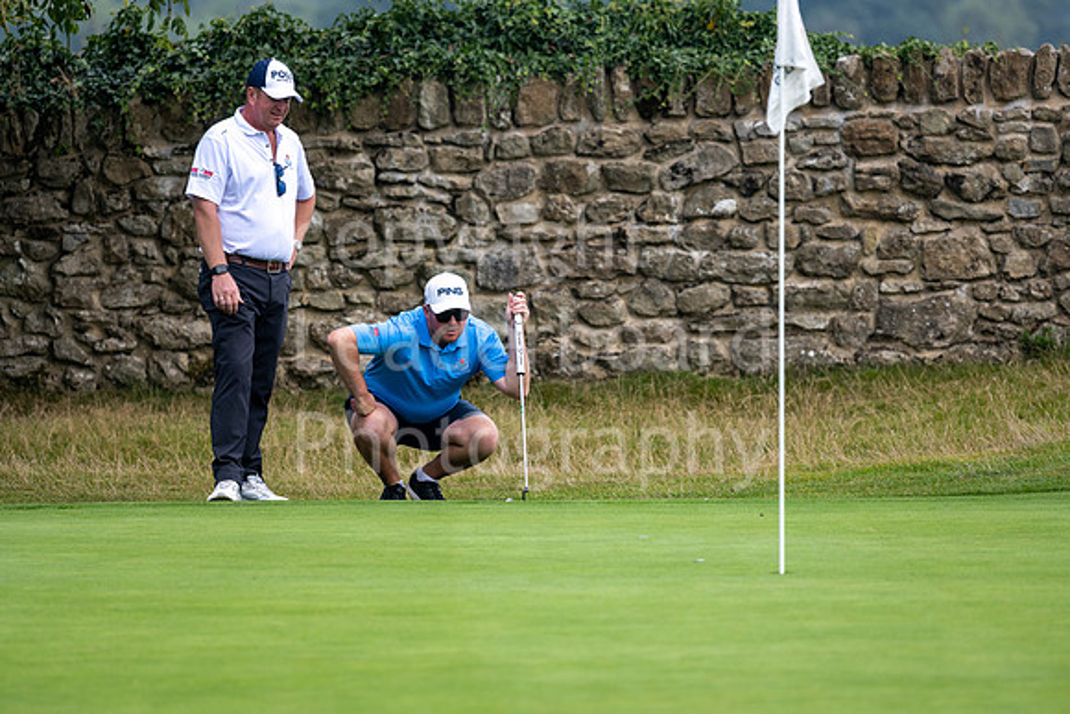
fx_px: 8918
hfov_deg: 6.9
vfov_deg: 4.6
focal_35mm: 300
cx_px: 535
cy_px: 357
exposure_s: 1/640
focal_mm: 300
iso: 250
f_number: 5
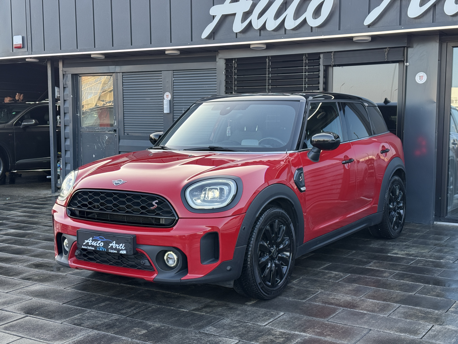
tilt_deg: -4.3
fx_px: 635
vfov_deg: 30.3
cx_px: 229
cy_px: 172
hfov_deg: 39.7
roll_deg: +0.0
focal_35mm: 48
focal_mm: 6.76
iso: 80
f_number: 1.78
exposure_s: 1/427
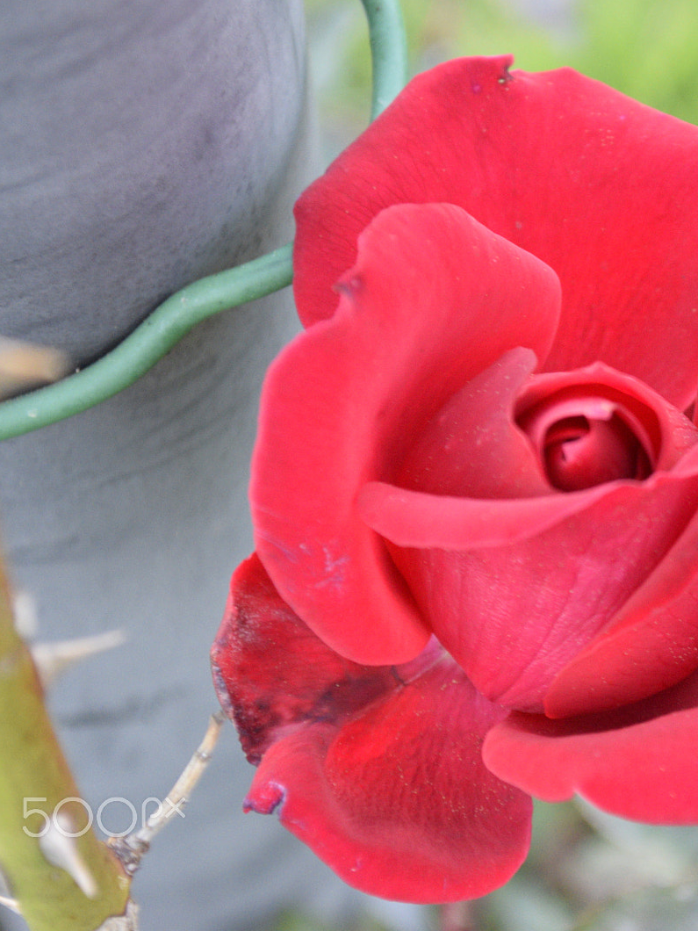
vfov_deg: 16.5
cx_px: 670
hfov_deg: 12.3
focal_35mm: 120
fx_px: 3219
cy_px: 465
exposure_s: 1/100
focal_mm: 55
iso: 2000
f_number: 5.6
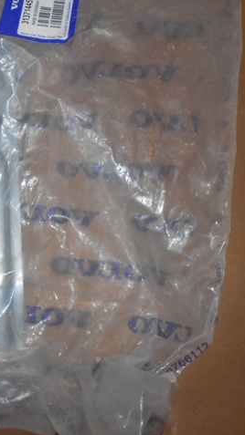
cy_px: 218
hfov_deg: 28.8
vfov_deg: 52.8
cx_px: -12
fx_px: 439
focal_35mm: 38
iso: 80
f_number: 3.5
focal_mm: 4.6
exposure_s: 1/30
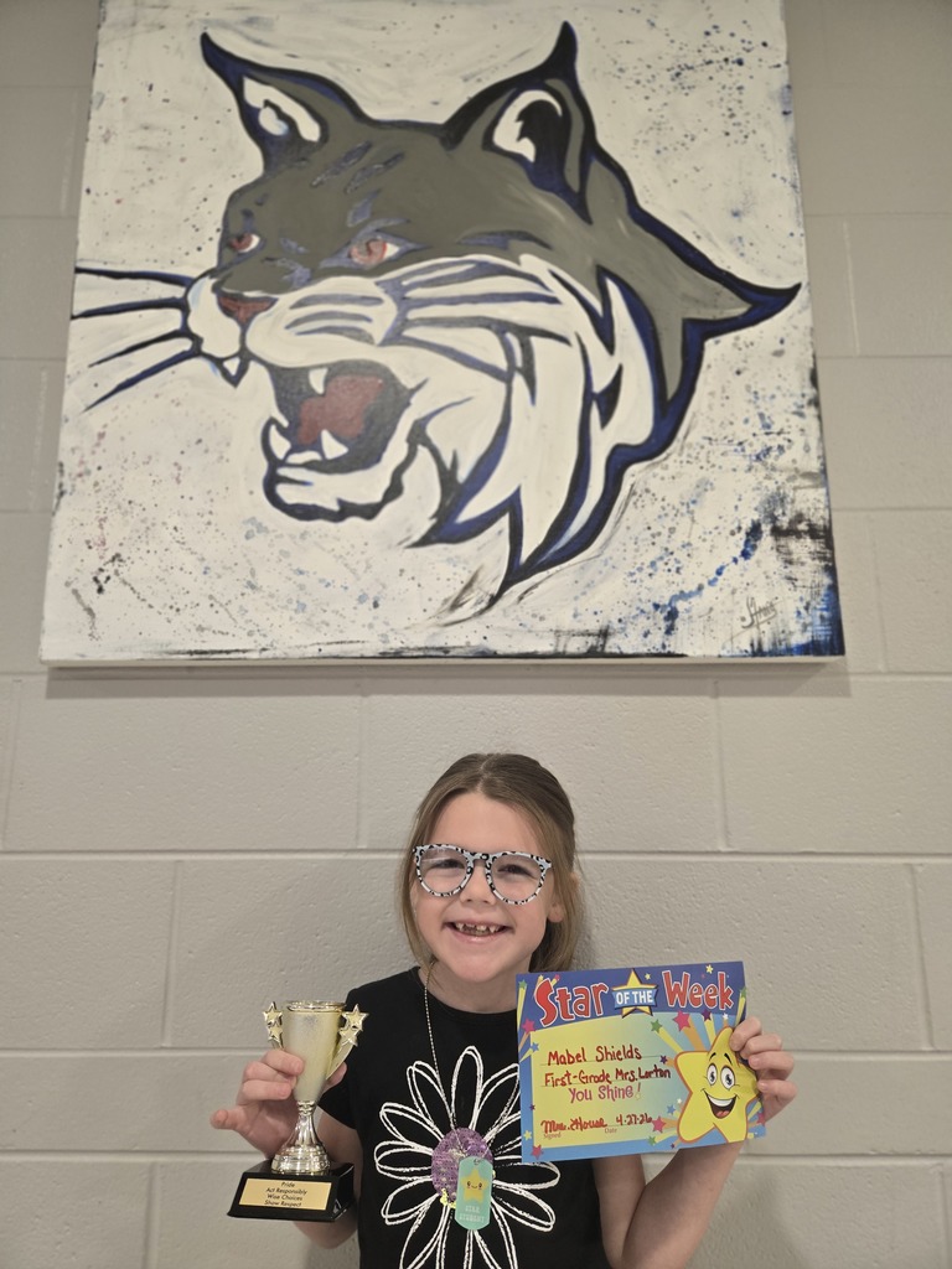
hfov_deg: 58.9
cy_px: 634
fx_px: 843
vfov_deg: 73.9
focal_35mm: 23
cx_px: 476
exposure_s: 1/120
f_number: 1.8
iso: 125
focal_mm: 5.4
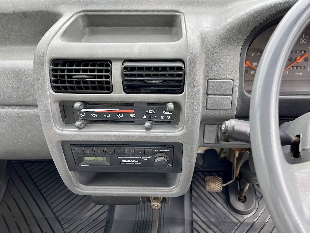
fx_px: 224
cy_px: 116
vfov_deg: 54.9
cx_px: 155
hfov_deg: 69.4
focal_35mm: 25
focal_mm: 5.1
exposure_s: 1/60
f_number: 1.6
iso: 160
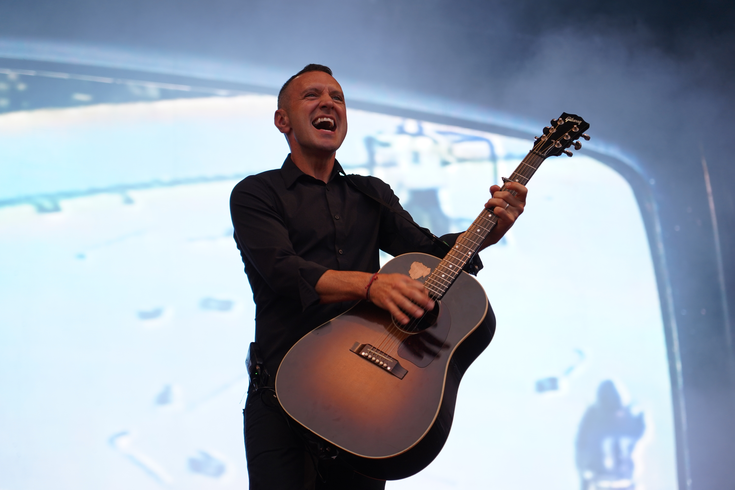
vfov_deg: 13.0
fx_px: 2144
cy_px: 245
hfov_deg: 19.5
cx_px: 368
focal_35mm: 105
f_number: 4
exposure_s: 1/125
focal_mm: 105
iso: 500
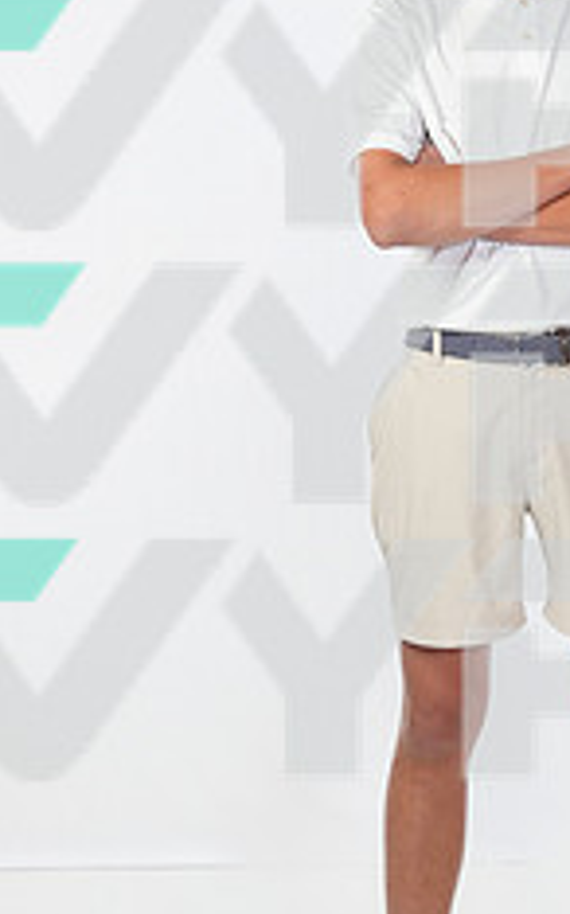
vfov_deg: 19.3
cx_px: 426
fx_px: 2688
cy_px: 387
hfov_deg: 12.1
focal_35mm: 108
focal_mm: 55
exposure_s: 1/250
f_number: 8
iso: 640
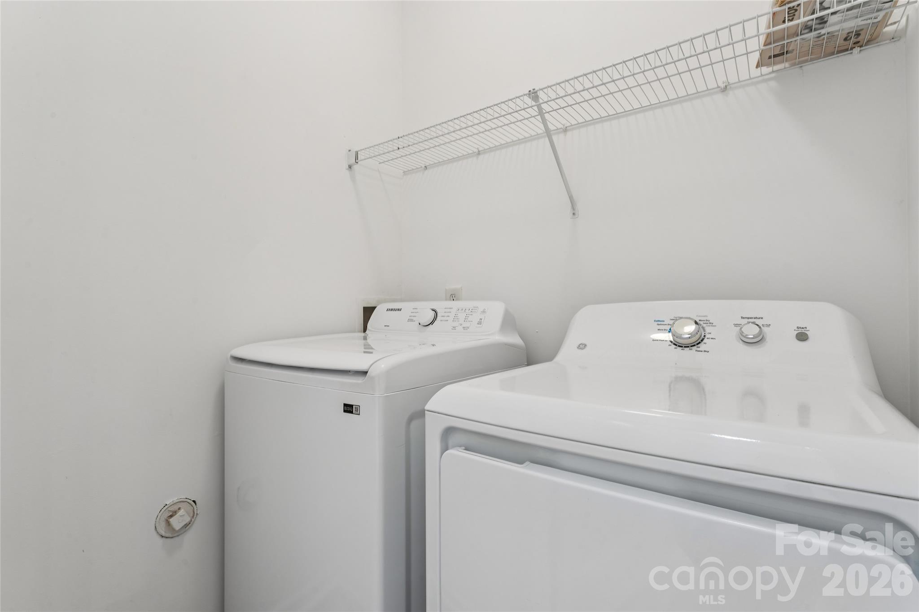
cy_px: 306
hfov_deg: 94.6
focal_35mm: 17
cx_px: 460
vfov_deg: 71.7
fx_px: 424
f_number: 13
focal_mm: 16.6
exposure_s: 1/2.5
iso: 100
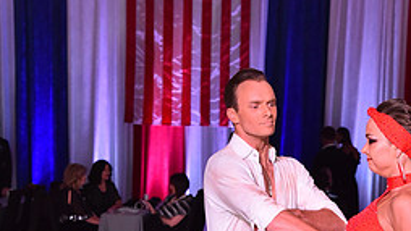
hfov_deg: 15.4
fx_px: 1515
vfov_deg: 8.6
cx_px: 244
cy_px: 336
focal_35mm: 139
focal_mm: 58
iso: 2500
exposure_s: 1/320
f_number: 6.3
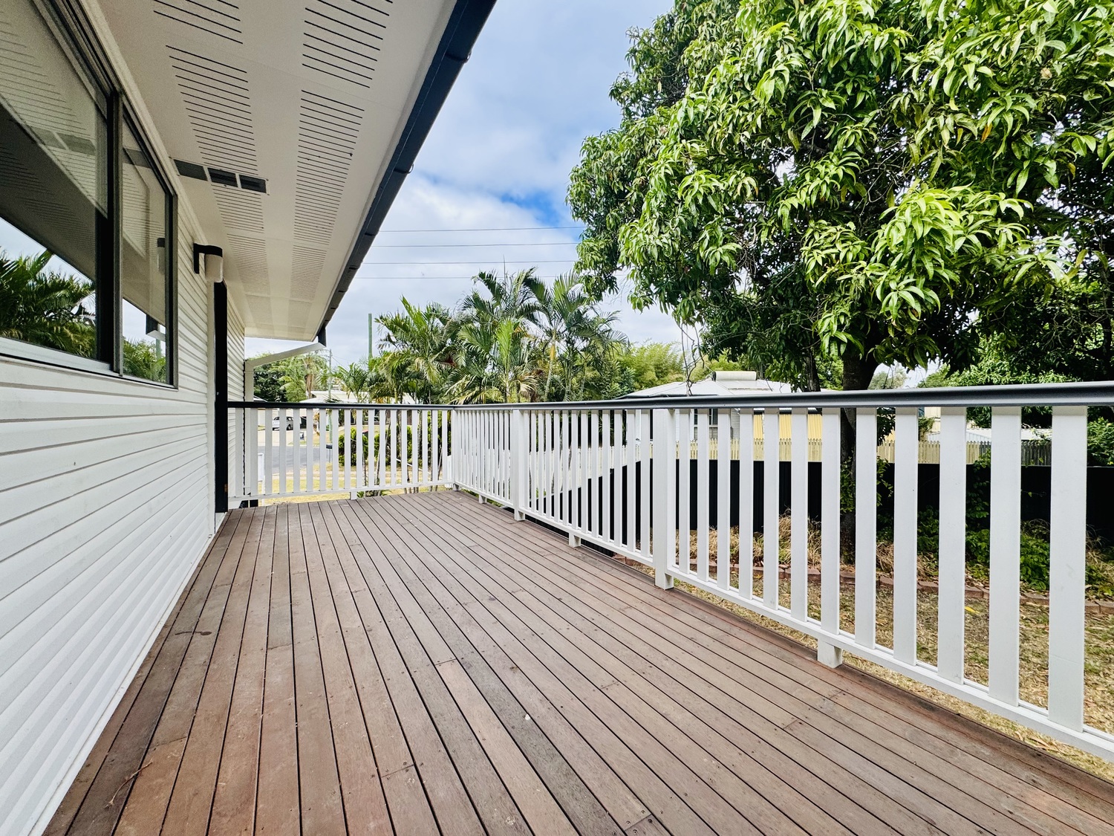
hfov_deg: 102.1
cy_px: 418
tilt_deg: -3.0
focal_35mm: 14
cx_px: 557
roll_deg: +0.7
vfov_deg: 85.7
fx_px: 451
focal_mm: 2.22
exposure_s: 1/980
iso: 40
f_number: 2.2
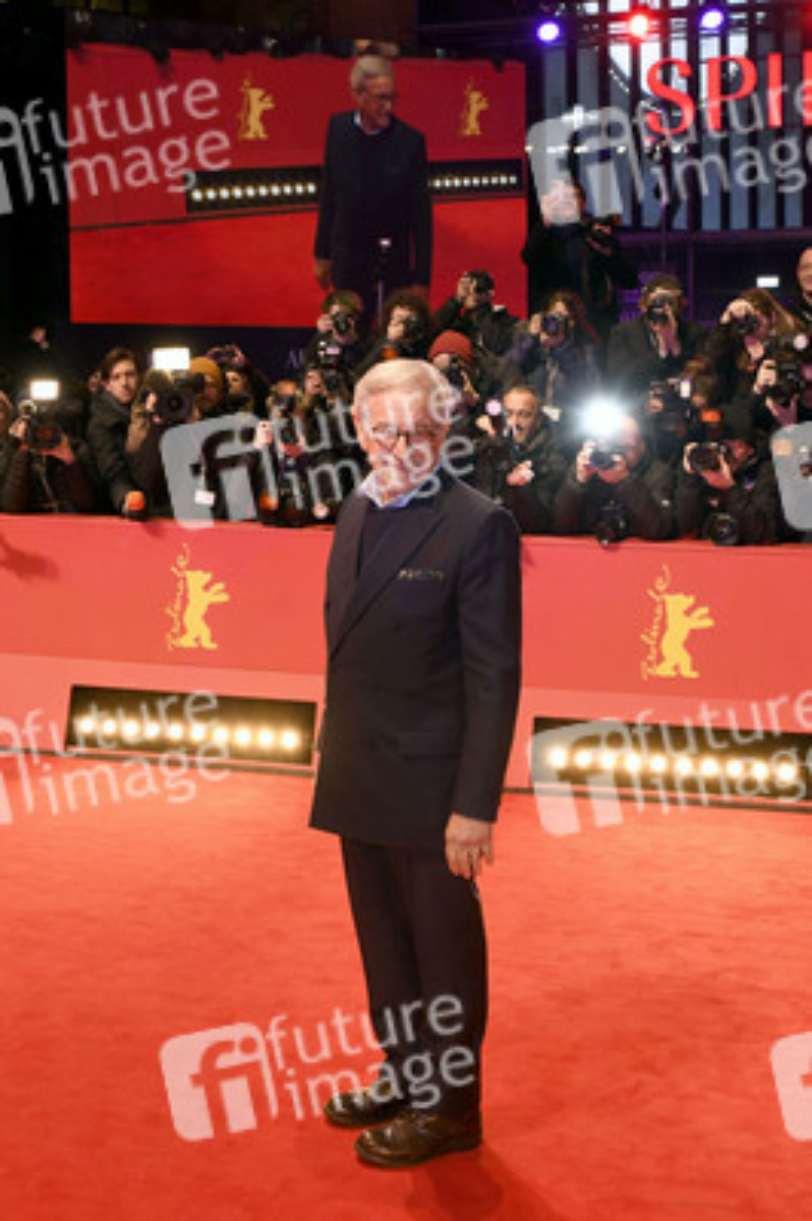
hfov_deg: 53.1
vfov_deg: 73.8
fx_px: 813
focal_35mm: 24
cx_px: 406
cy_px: 610
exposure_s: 1/125
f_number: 4.5
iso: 800
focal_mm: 24
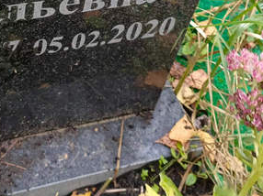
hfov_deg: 27.4
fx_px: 531
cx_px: 67
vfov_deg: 19.6
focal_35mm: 70
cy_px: -49
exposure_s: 1/33.3
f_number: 1.69
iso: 894
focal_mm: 4.76
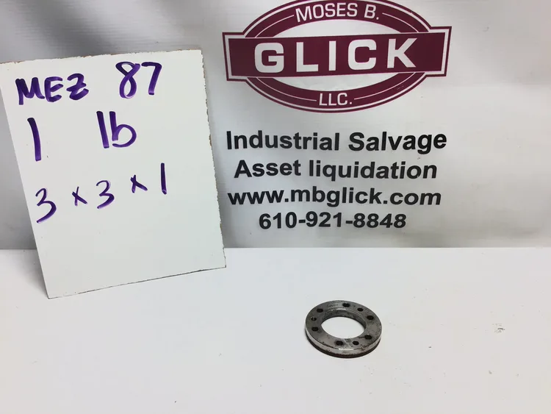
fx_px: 494
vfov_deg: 45.5
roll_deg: +2.3
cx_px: 276
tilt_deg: -25.5
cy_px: 207
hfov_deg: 58.3
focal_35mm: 31
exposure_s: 1/153
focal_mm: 3.3
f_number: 2.4
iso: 25
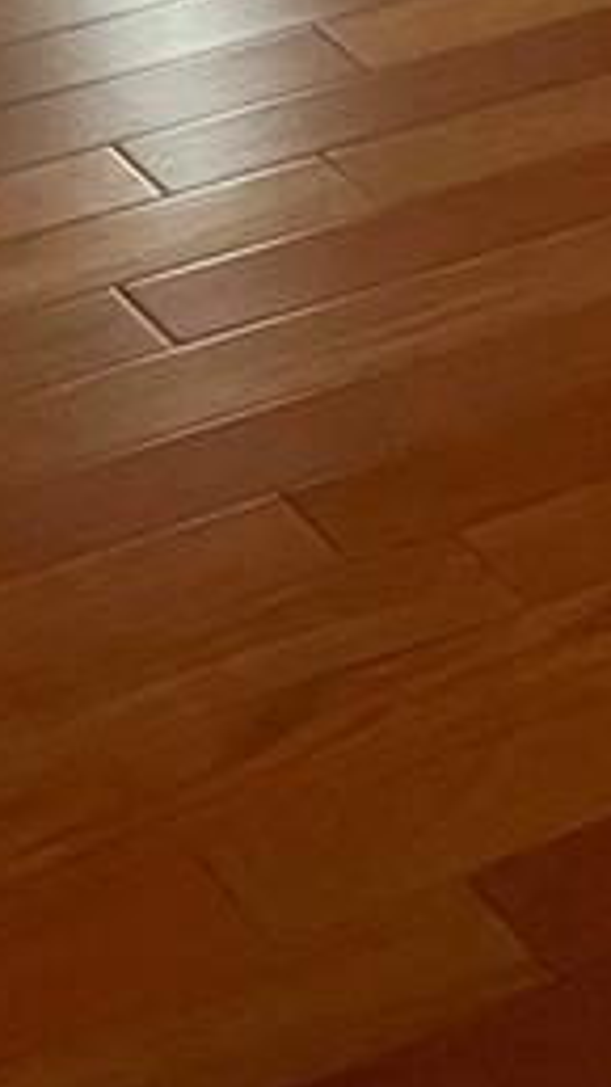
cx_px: 185
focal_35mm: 132
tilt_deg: -11.3
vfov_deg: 13.9
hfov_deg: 9.2
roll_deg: -0.6
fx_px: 3804
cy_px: -1066
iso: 400
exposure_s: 1/60
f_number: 1.6
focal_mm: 5.1
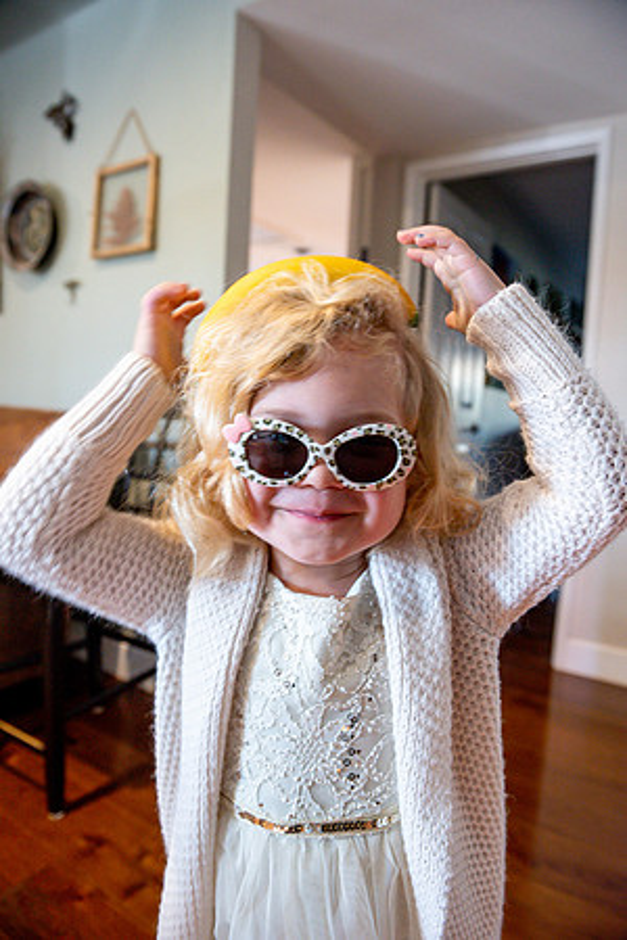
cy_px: 470
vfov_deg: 73.7
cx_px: 314
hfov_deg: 53.1
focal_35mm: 24
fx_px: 627
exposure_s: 1/100
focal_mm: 24
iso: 2000
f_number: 4
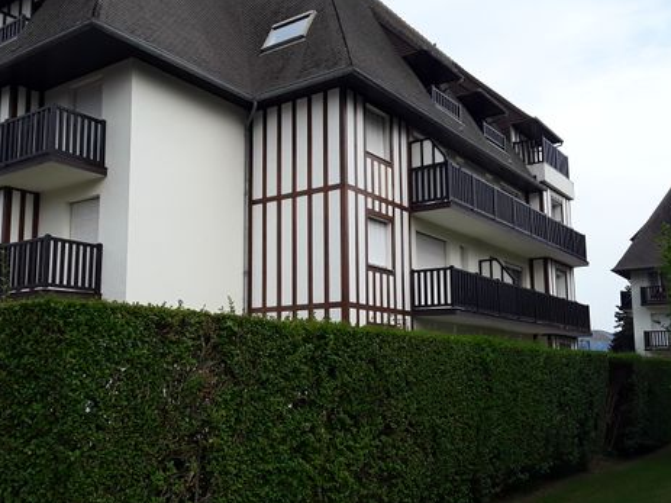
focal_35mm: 35
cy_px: 267
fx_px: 678
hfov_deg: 52.6
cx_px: 307
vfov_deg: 40.7
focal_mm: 2.91
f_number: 1.9
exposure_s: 1/599
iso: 40
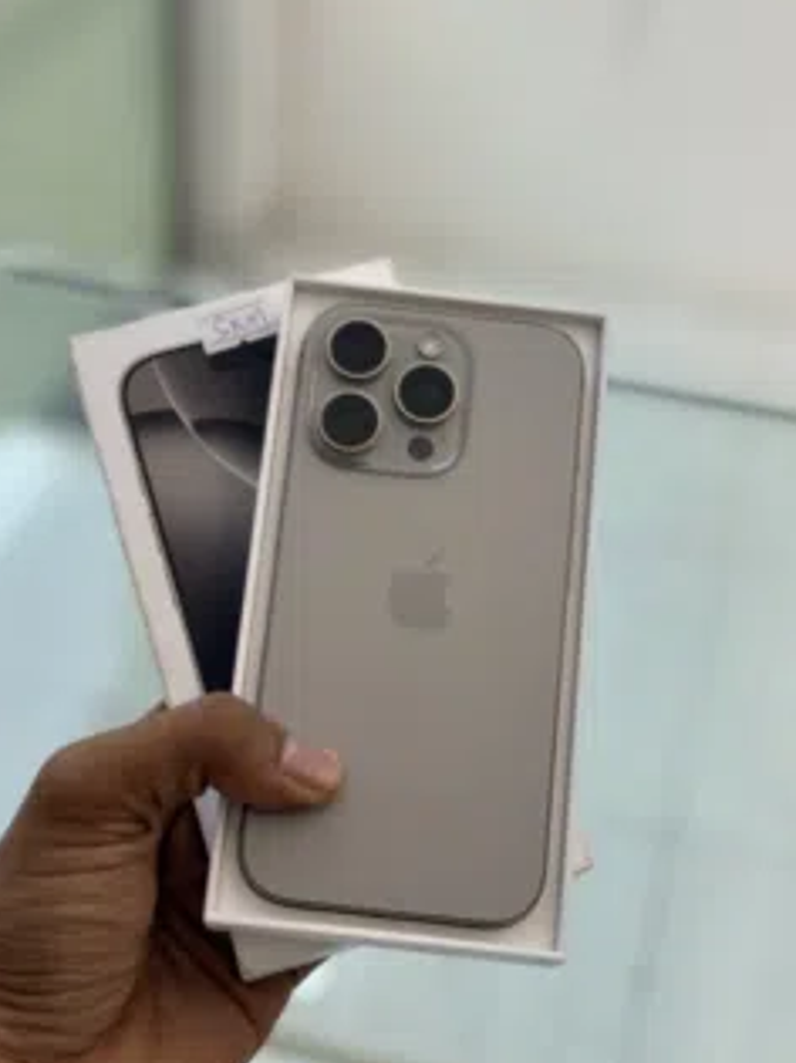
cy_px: 506
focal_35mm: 61
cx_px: 385
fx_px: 1872
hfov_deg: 24.0
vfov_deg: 31.7
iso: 64
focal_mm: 6.76
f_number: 1.78
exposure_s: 1/627
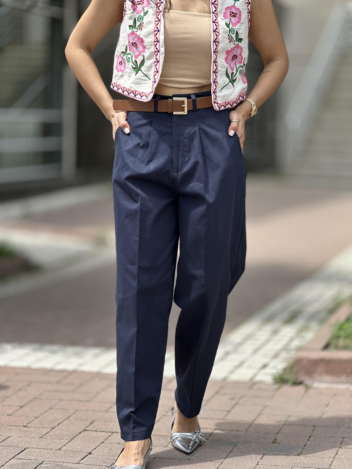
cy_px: 234
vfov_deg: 25.3
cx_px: 176
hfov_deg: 19.1
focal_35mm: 77
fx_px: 1044
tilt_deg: -5.9
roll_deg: -3.2
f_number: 2.8
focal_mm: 9
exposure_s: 1/283
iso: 25
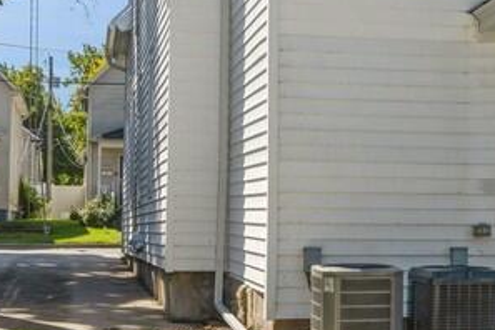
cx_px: 433
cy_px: -55
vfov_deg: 14.6
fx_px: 1251
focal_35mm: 91
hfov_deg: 21.9
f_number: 10
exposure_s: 1/500
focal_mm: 30
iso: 250
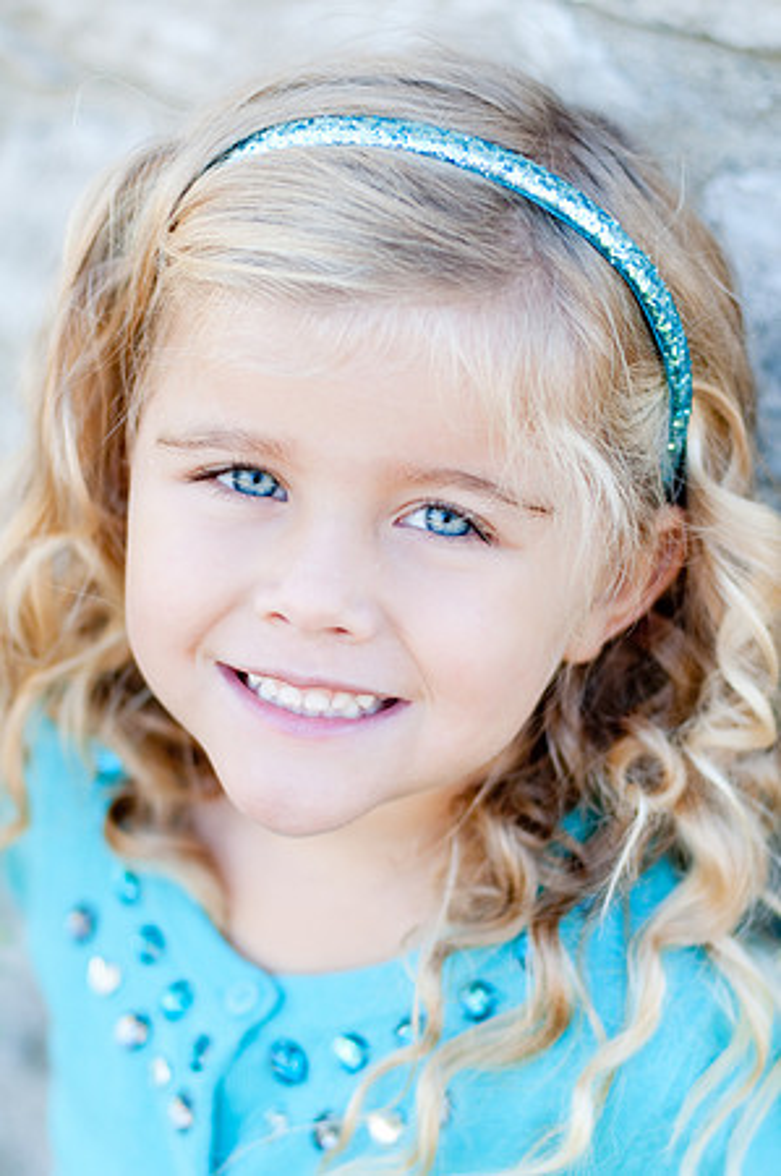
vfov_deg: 27.0
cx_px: 390
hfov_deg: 18.1
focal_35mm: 75
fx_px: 2446
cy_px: 588
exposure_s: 1/500
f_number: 2.2
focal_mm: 50
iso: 200
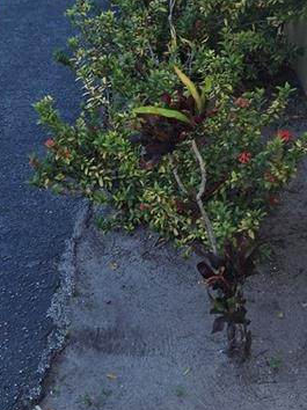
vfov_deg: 25.0
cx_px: 161
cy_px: 154
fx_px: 923
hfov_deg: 18.9
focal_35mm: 78
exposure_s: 1/633
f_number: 1.8
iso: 25
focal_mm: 5.4
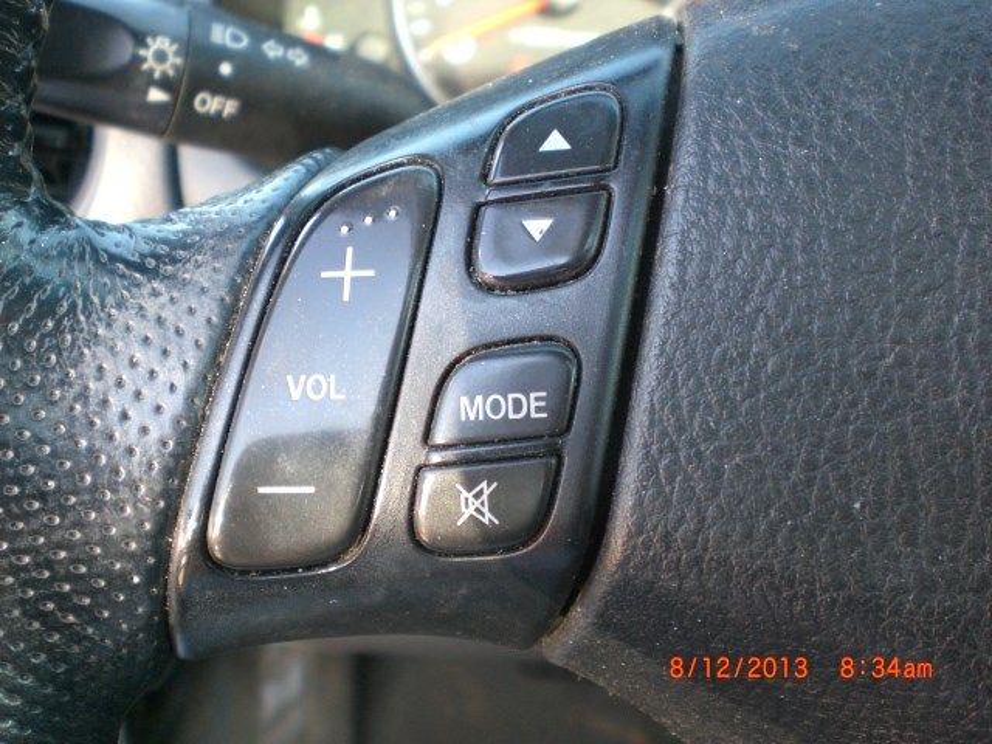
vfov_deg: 37.7
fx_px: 1089
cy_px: 372
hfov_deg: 49.0
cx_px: 496
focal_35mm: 38
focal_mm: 6.3
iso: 200
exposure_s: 1/100
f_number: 3.1
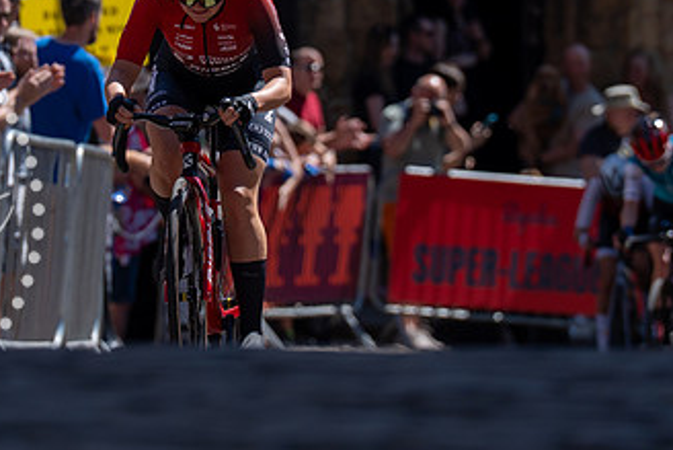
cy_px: 70
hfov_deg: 3.7
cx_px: 226
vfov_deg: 2.5
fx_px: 10379
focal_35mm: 555
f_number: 4
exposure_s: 1/1600
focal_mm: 200
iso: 100
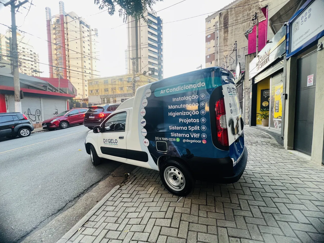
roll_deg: +1.1
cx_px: 162
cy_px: 122
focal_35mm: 13
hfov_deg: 106.2
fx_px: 122
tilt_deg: -2.2
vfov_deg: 89.9
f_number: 1.8
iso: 160
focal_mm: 1.57
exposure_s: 1/99
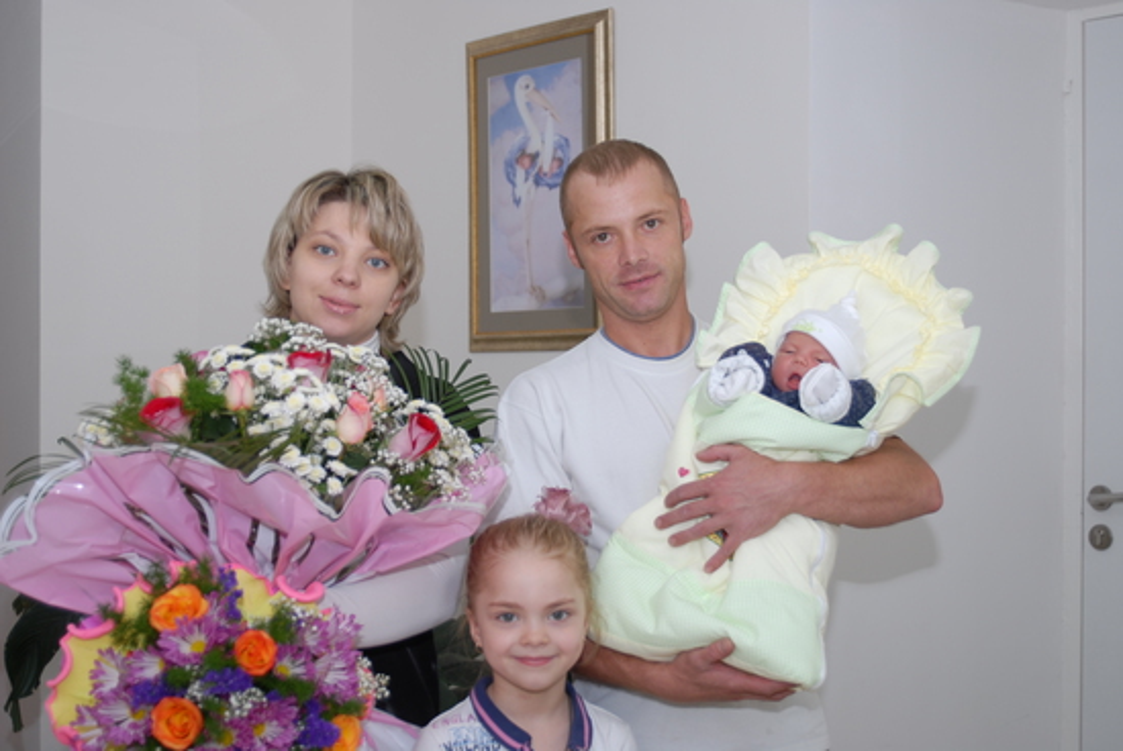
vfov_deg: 23.8
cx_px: 562
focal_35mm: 57
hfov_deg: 35.0
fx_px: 1780
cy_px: 376
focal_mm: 38
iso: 100
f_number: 4
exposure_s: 1/60
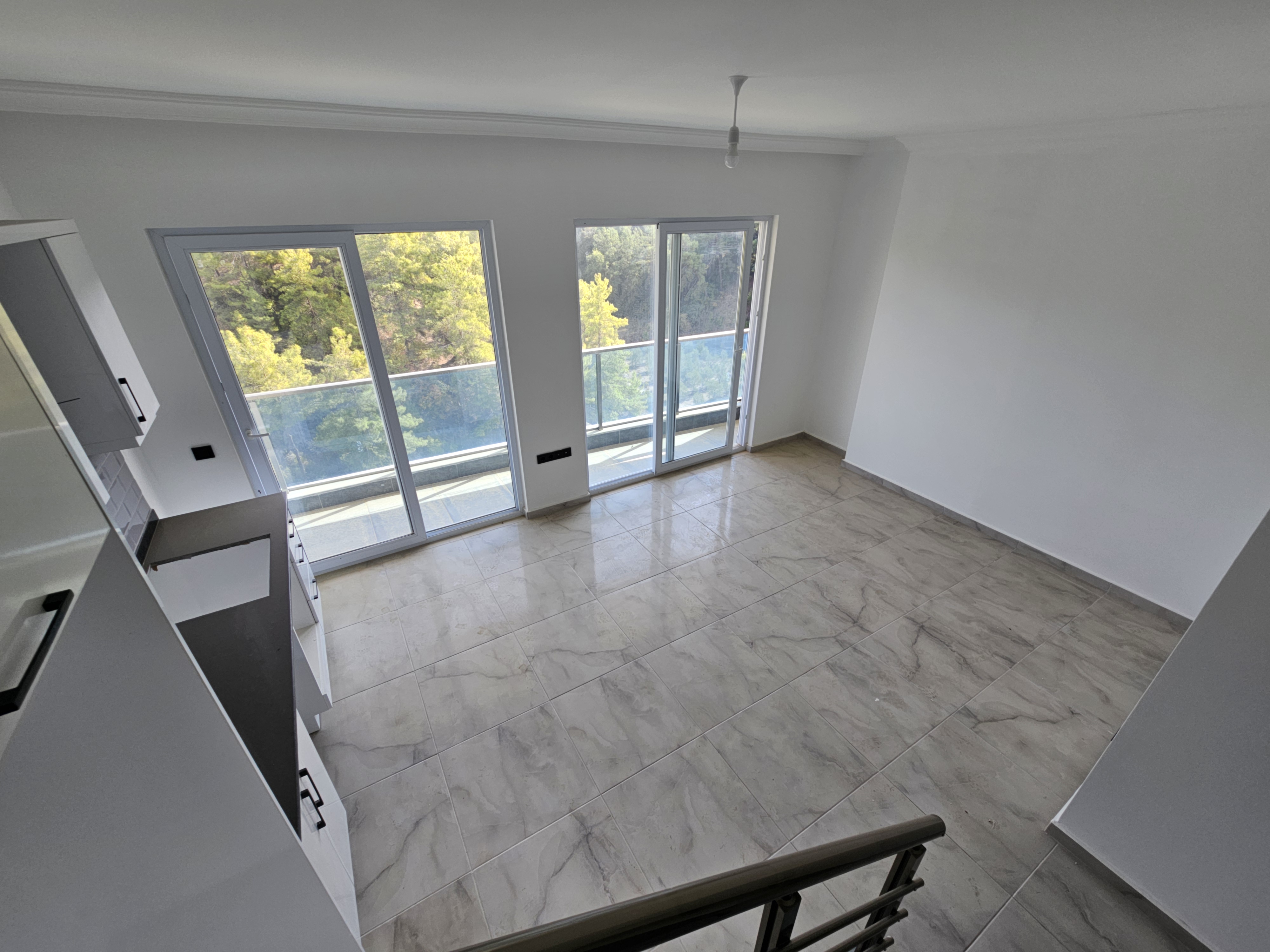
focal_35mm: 13
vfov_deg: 89.9
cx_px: 635
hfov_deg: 106.2
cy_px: 476
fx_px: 477
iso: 50
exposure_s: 1/218
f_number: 2.2
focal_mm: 2.2
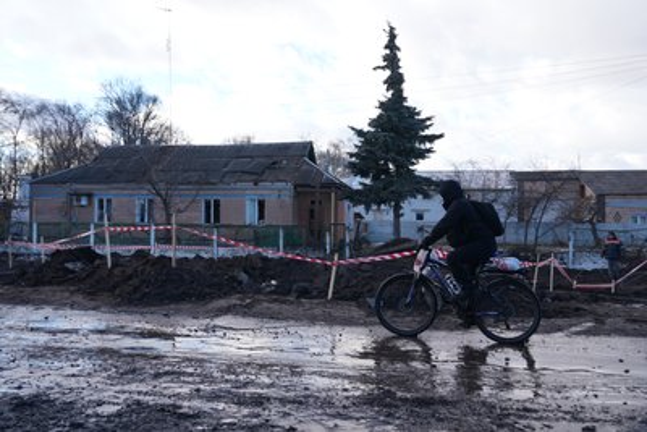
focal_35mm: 34
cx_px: 324
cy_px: 216
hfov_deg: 55.8
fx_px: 611
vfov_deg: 38.9
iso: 80
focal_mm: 34
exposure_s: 1/160
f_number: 4.5
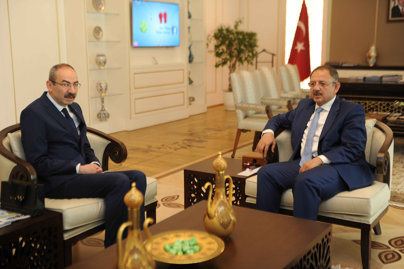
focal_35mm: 48
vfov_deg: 28.0
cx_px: 202
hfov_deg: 41.1
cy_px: 134
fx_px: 538
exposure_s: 1/125
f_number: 2.8
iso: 1000
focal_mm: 48
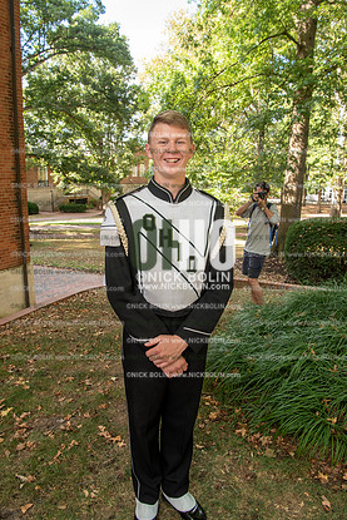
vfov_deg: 69.4
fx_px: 376
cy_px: 254
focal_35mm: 26
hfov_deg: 49.6
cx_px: 183
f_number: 8
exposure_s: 1/100
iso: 500
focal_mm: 24
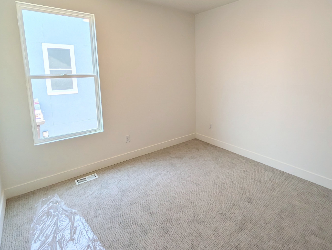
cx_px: 183
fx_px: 173
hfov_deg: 87.4
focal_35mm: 18
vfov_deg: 70.9
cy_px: 98
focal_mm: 2.02
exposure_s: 1/750
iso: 46
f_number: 1.7
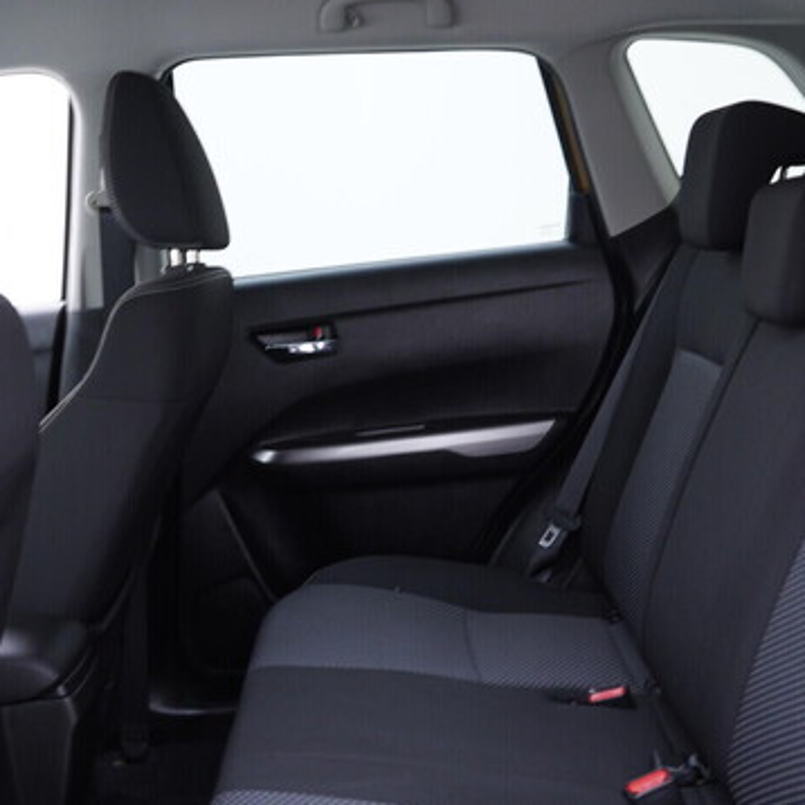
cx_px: 416
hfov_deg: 36.1
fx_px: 1237
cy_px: 404
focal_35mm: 47
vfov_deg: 36.1
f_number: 2.8
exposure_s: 1/40
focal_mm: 24
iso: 400
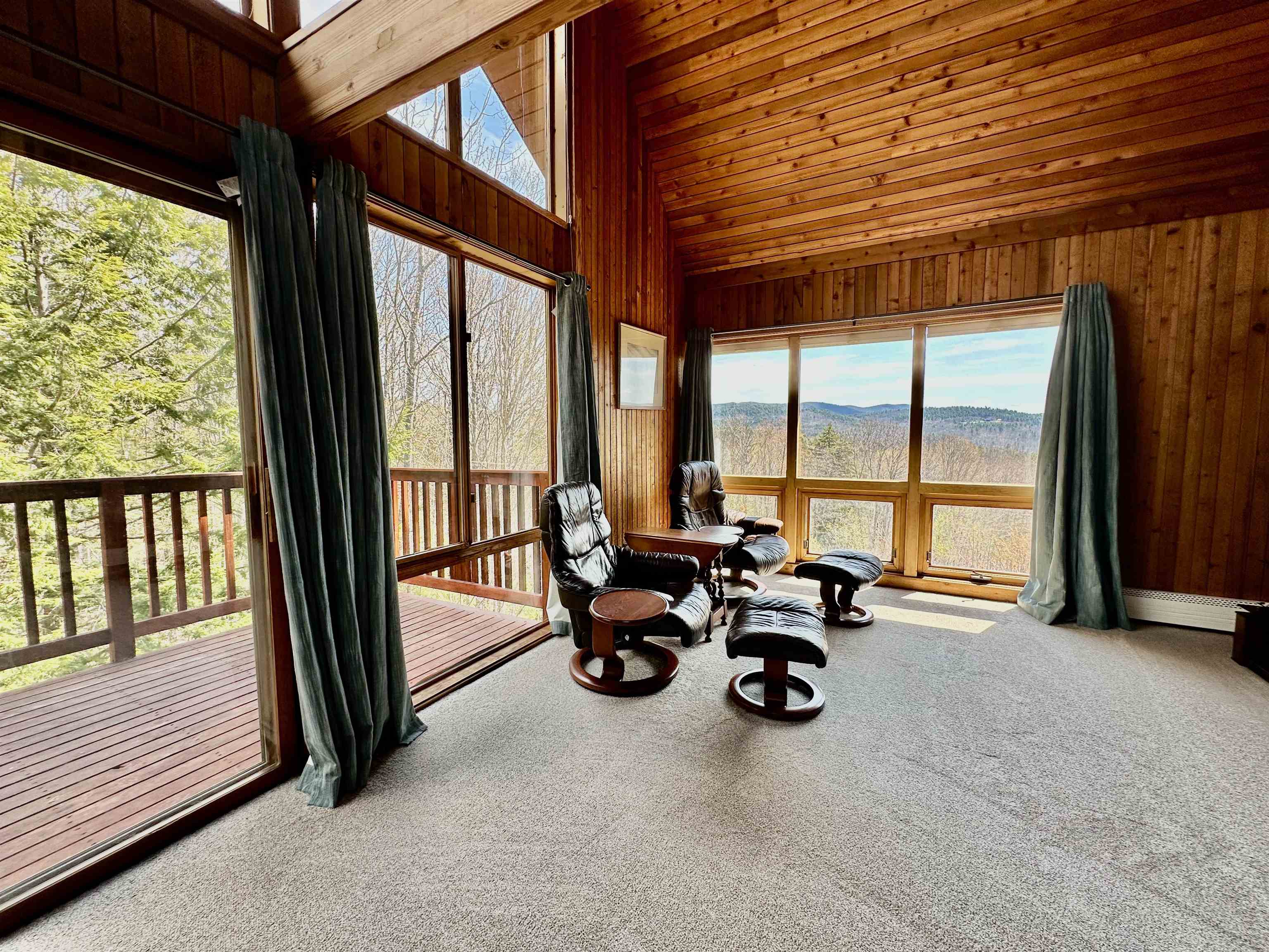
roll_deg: -1.2
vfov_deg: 85.7
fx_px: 513
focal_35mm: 14
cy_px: 476
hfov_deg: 102.1
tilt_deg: -4.7
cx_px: 634
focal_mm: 2.22
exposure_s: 1/272
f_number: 2.2
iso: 40
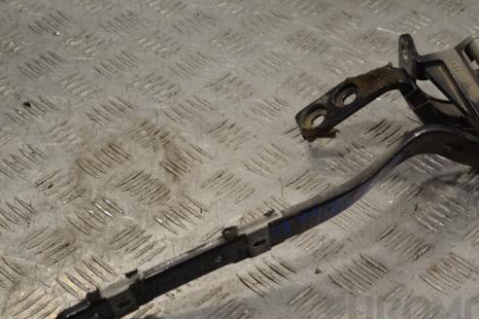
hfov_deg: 21.9
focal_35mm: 93
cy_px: 175
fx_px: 1237
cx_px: 306
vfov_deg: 14.7
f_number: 5.6
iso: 360
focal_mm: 48
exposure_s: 1/125
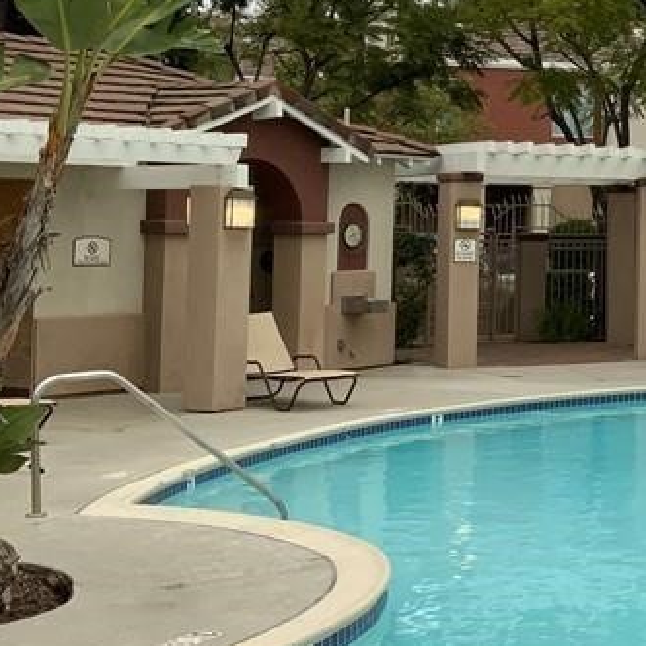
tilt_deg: +2.7
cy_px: 142
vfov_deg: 21.7
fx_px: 1668
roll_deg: -1.2
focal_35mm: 79
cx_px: 835
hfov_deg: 20.1
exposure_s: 1/171
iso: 16
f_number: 1.8
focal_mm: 3
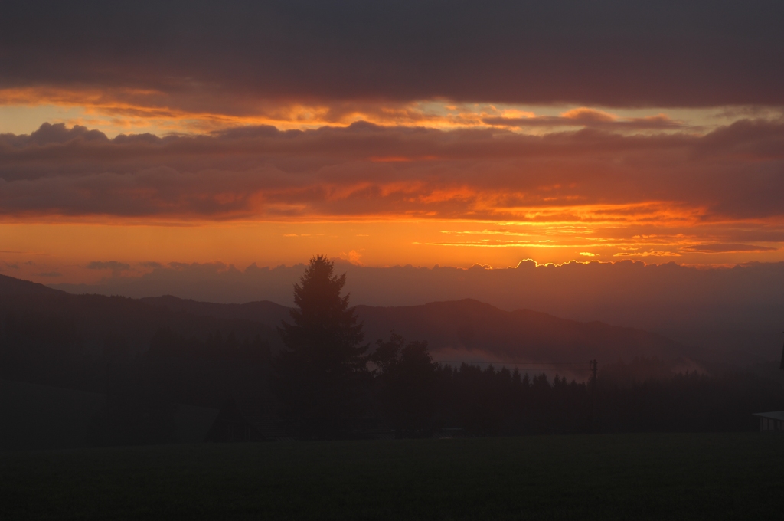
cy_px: 260
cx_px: 392
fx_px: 2284
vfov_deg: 13.0
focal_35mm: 105
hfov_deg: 19.5
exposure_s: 1/125
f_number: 4.5
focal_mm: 70
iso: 100
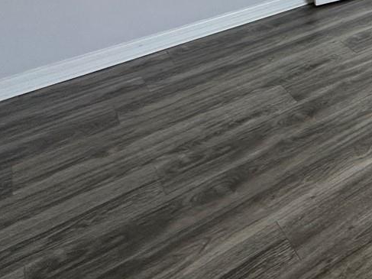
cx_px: 512
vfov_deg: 24.4
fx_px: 494
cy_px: -141
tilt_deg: -6.2
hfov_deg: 30.2
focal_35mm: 46
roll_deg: +0.5
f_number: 2.2
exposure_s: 1/60
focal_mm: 2.22
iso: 160
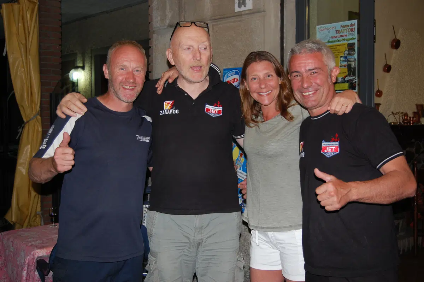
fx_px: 547
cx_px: 212
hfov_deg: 42.4
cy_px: 141
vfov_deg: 28.9
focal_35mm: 46
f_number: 4.5
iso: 400
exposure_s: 1/60
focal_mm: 31
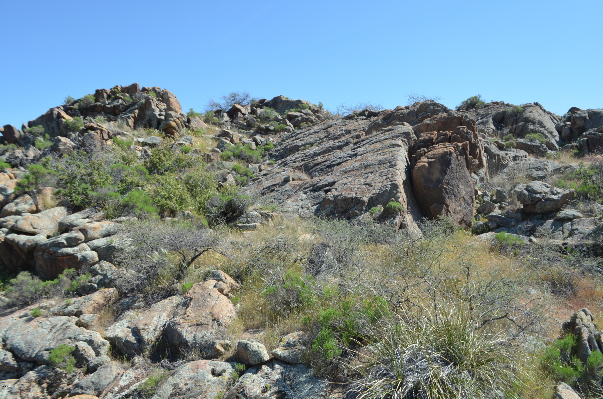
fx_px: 501
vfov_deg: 43.4
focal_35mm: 30
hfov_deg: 62.0
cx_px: 302
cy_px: 200
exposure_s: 1/250
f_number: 8
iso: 140
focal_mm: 20
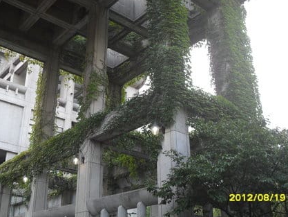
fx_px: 350
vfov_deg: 34.3
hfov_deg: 44.7
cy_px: 93
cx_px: 126
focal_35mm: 42
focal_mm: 6.2
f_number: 2.8
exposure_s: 1/45
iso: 100
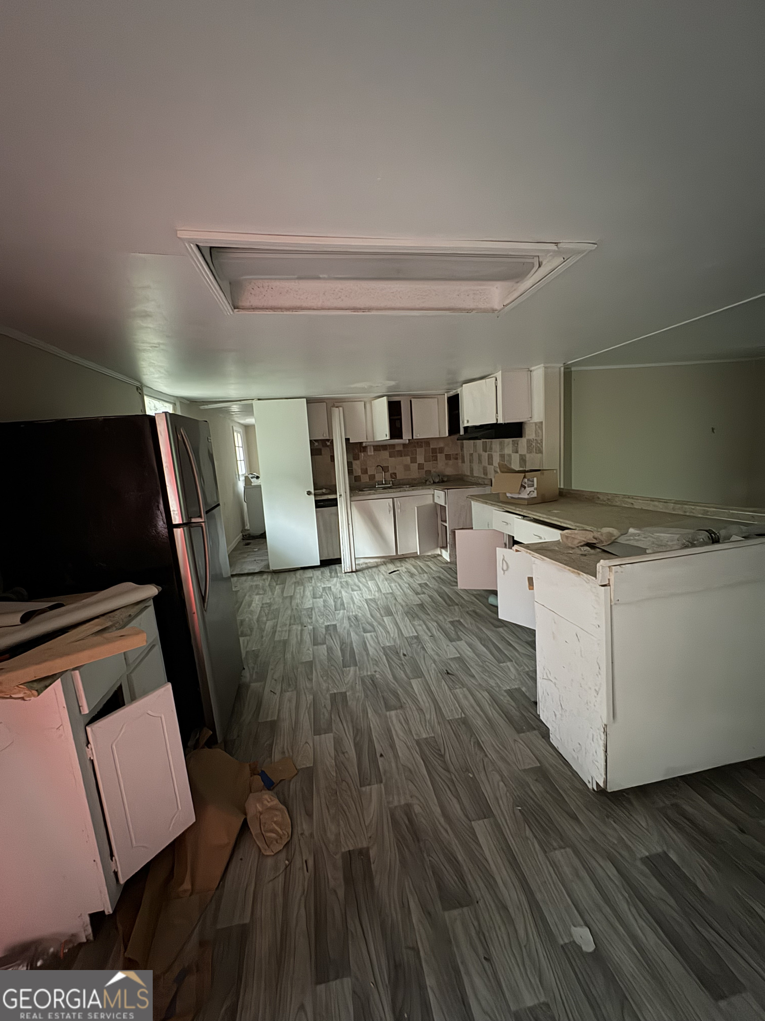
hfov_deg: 85.7
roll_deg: +4.0
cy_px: 510
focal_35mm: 14
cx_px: 382
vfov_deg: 102.1
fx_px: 413
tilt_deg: -8.8
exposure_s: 1/14
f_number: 2.2
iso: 800
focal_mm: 2.22
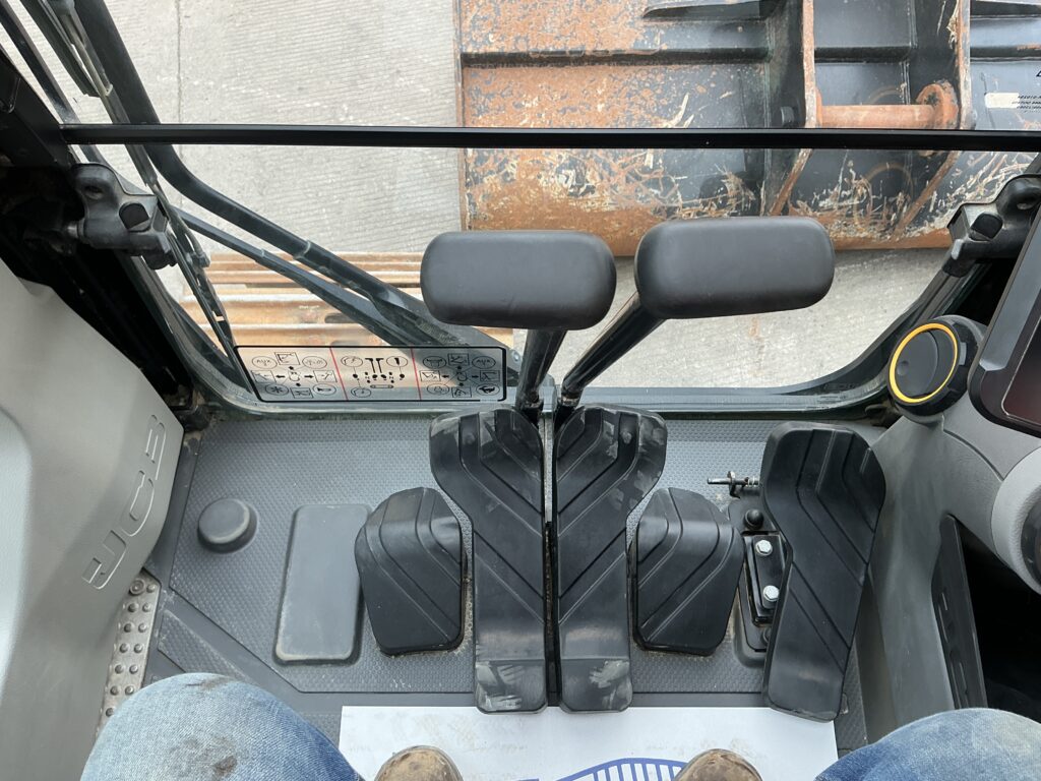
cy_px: 390
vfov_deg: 49.7
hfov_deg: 63.4
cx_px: 520
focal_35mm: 28
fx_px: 842
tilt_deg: -60.7
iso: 20
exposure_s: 1/122
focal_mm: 3
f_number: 1.8
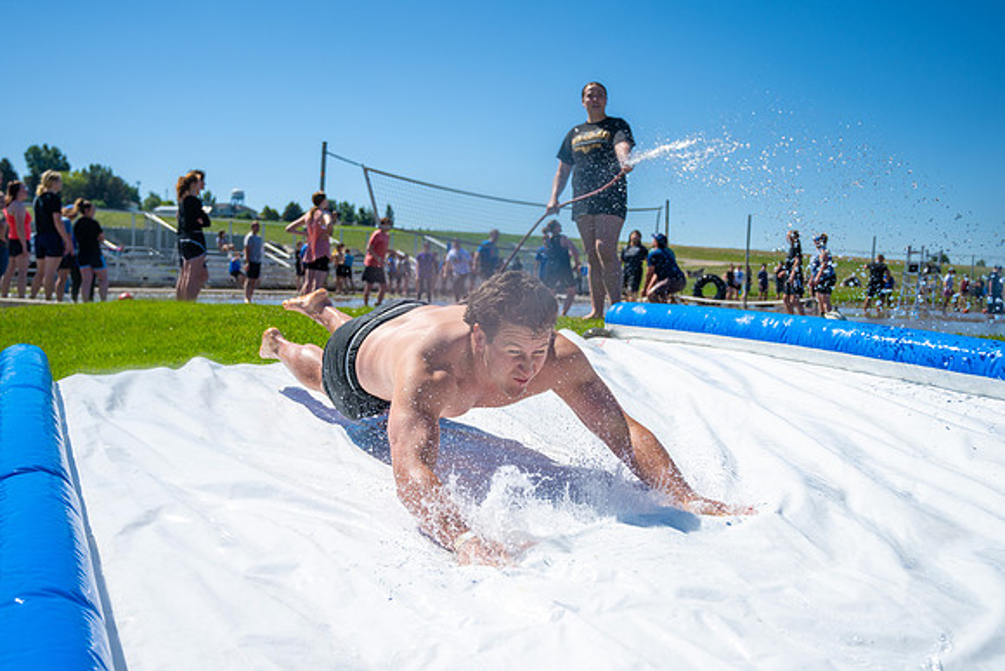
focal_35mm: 35
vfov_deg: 37.9
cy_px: 336
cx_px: 502
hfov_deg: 54.4
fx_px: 977
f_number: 4
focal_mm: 35
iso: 100
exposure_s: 1/1600
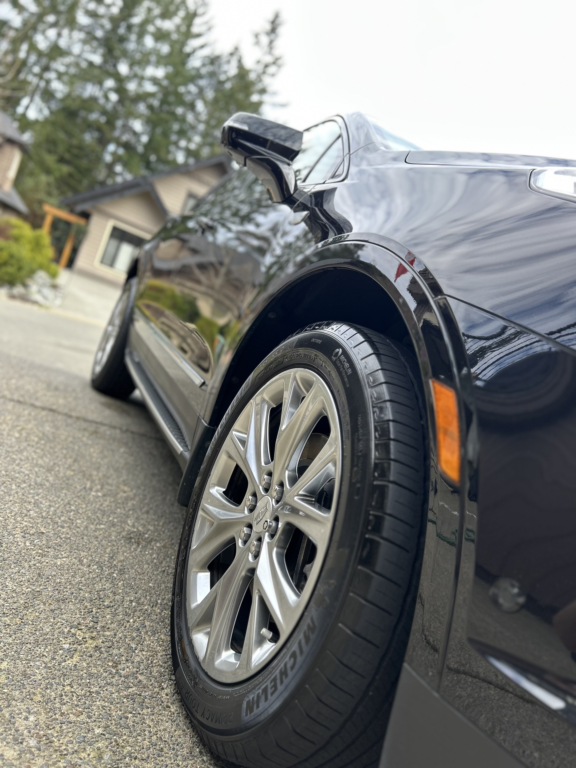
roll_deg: -21.2
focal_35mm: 26
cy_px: 384
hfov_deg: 53.1
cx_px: 288
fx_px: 577
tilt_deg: -7.4
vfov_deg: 67.3
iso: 50
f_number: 1.5
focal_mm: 5.7
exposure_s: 1/353
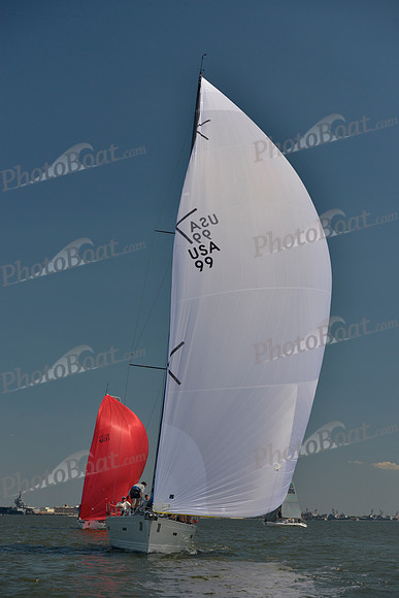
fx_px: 1163
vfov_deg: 28.8
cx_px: 200
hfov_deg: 19.5
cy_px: 299
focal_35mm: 70
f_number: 5.6
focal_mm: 70
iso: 200
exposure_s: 1/1250
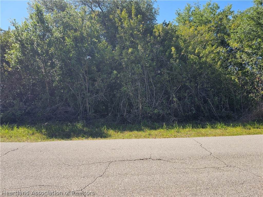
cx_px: 132
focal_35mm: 23
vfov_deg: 58.9
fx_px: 175
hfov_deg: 73.9
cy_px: 98
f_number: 1.7
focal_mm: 6.3
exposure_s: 1/460
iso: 10
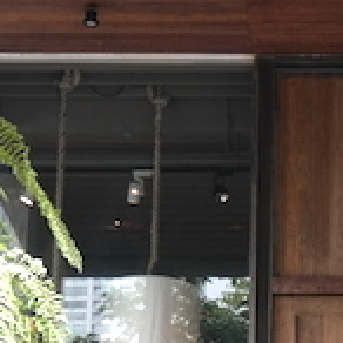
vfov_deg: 13.4
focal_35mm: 126
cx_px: 359
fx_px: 1413
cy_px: 419
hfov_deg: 13.6
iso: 100
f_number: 3.5
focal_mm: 18
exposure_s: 1/80
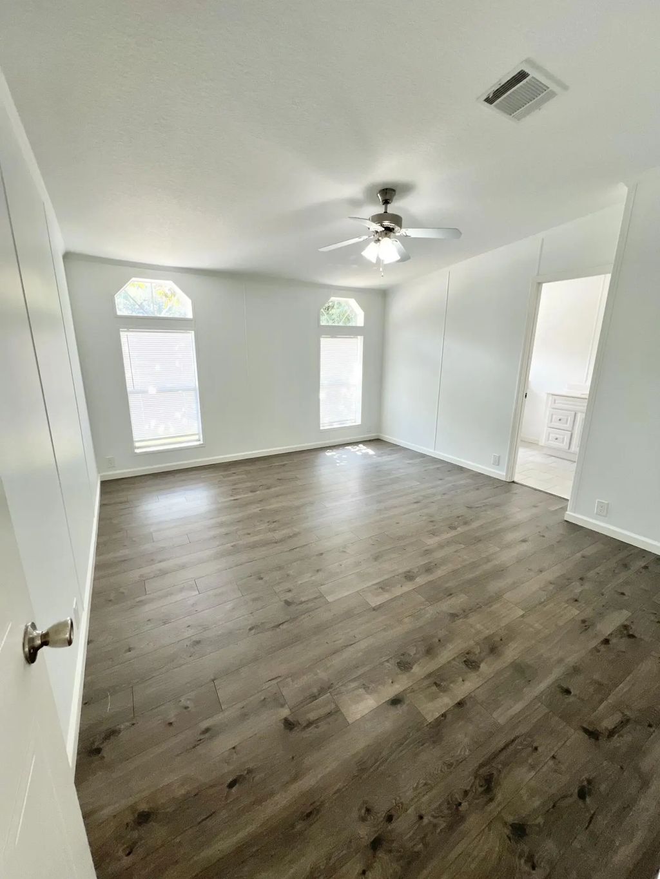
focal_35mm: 13
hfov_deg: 89.9
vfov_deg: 106.2
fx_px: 330
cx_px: 330
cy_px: 440
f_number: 1.8
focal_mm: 1.57
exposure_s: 1/120
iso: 160
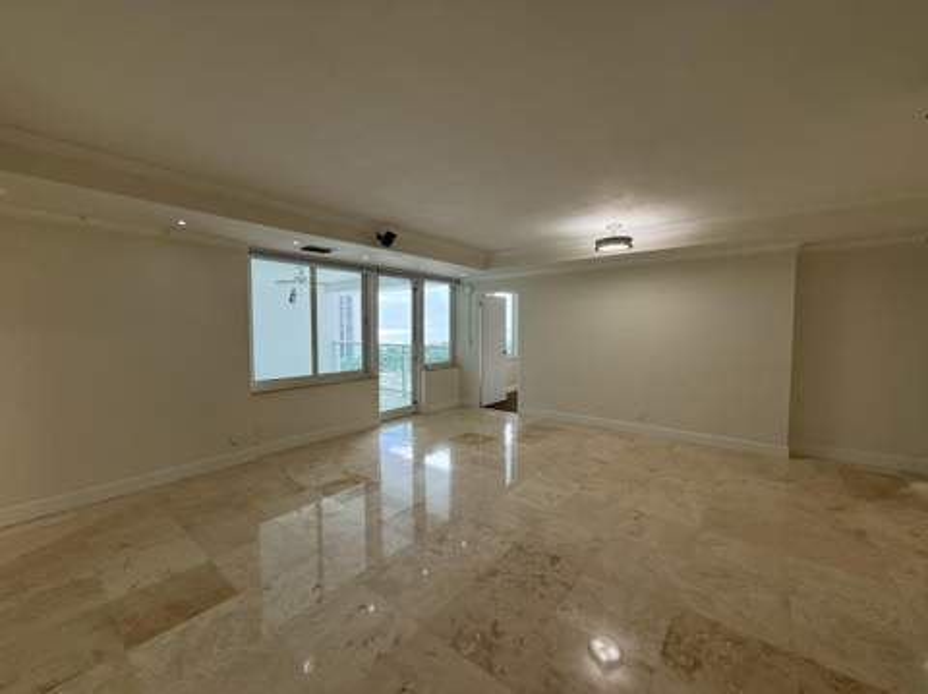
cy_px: 347
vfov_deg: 85.6
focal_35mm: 14
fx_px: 375
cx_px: 464
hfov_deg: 102.1
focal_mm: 2.22
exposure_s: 1/120
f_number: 2.2
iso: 100
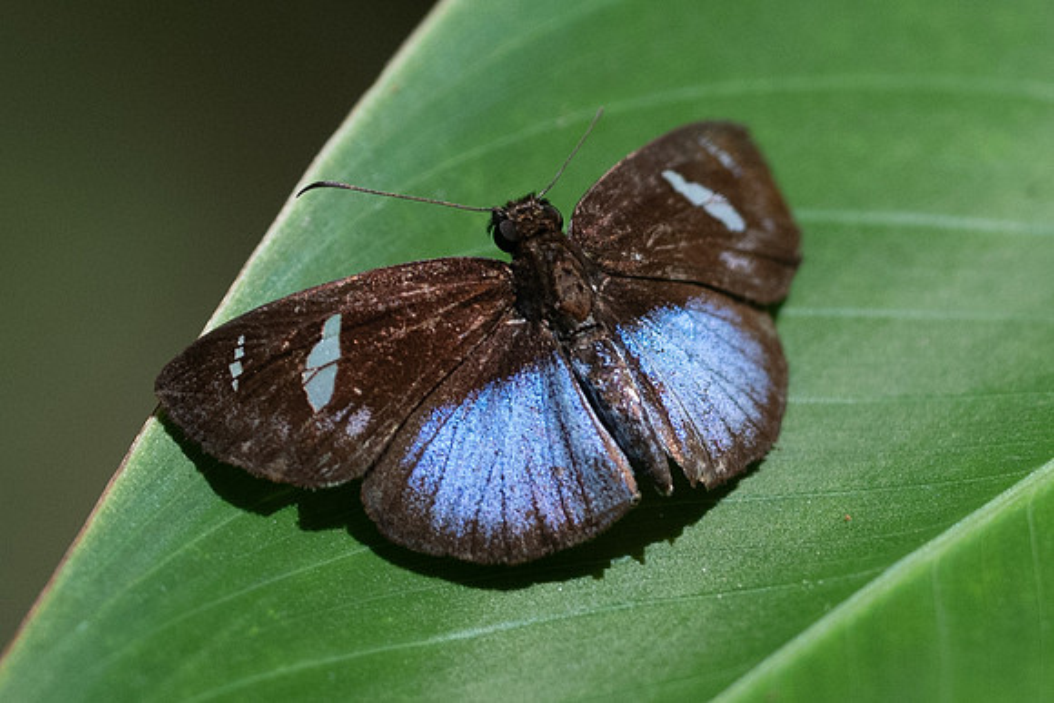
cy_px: 198
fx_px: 18831
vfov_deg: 2.1
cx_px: 618
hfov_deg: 3.2
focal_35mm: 643
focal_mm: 150
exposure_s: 1/3200
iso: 500
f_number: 3.5
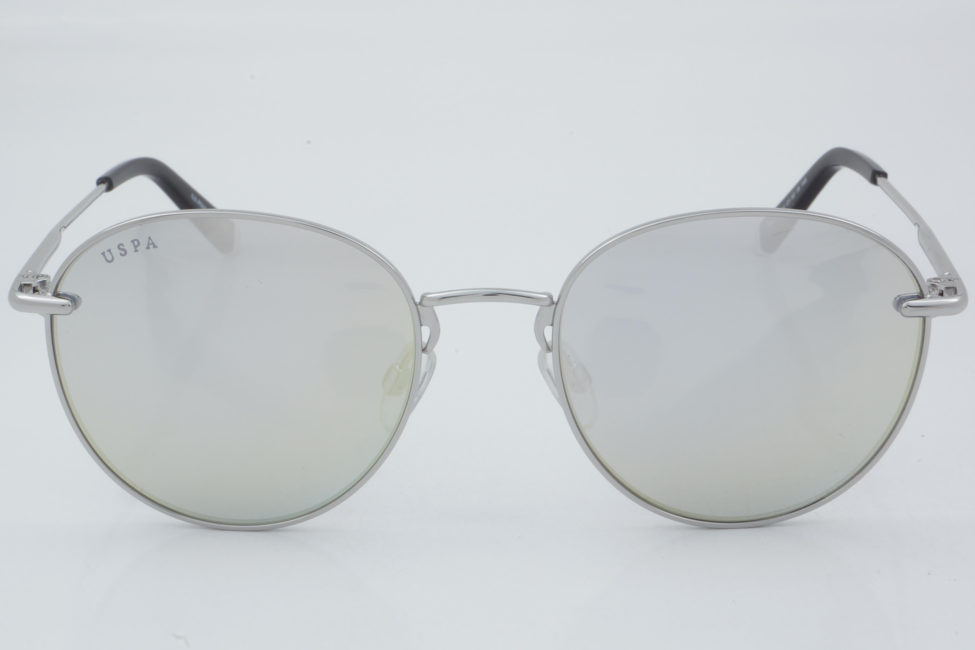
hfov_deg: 24.6
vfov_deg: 16.6
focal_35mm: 82
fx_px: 2234
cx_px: 488
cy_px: 325
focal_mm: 55
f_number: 32
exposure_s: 1/3
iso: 100
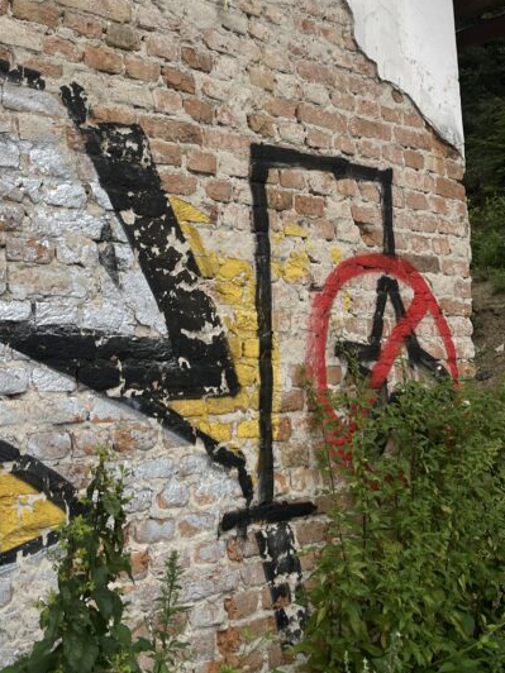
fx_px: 973
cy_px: 176
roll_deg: +1.5
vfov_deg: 37.3
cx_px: 200
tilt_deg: +12.2
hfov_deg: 29.0
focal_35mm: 50
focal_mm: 5.1
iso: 40
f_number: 1.6
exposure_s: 1/212
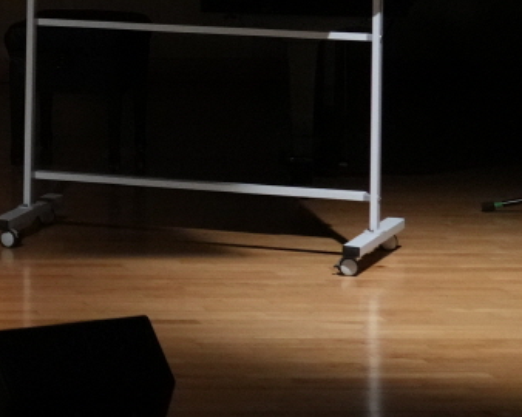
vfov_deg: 6.6
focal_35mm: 230
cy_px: -249
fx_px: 3551
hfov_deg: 7.7
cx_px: -852
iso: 4000
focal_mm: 46
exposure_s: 1/250
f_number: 4.5
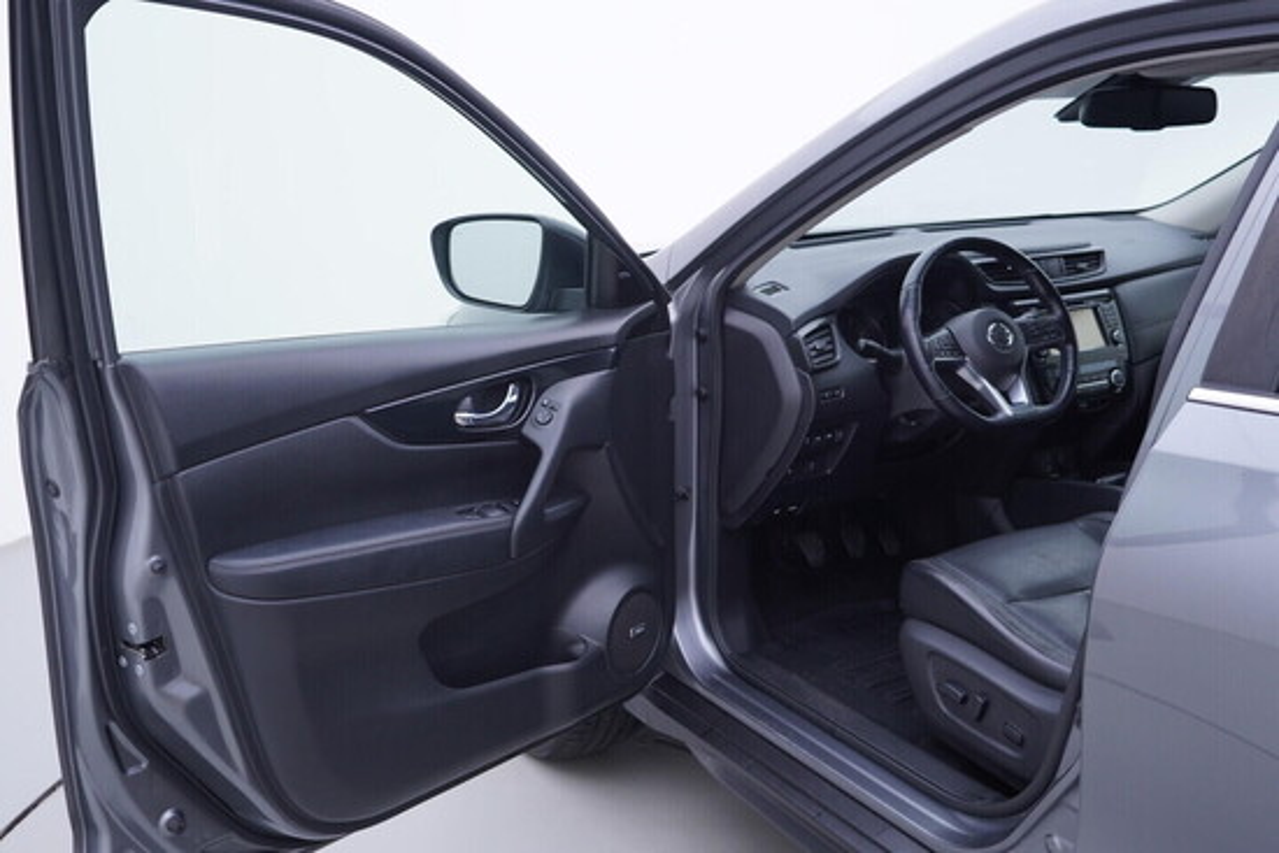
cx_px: 640
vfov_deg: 36.9
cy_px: 426
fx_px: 1279
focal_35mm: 36
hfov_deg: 53.1
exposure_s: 1/50
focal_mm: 24
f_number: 3.2
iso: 125
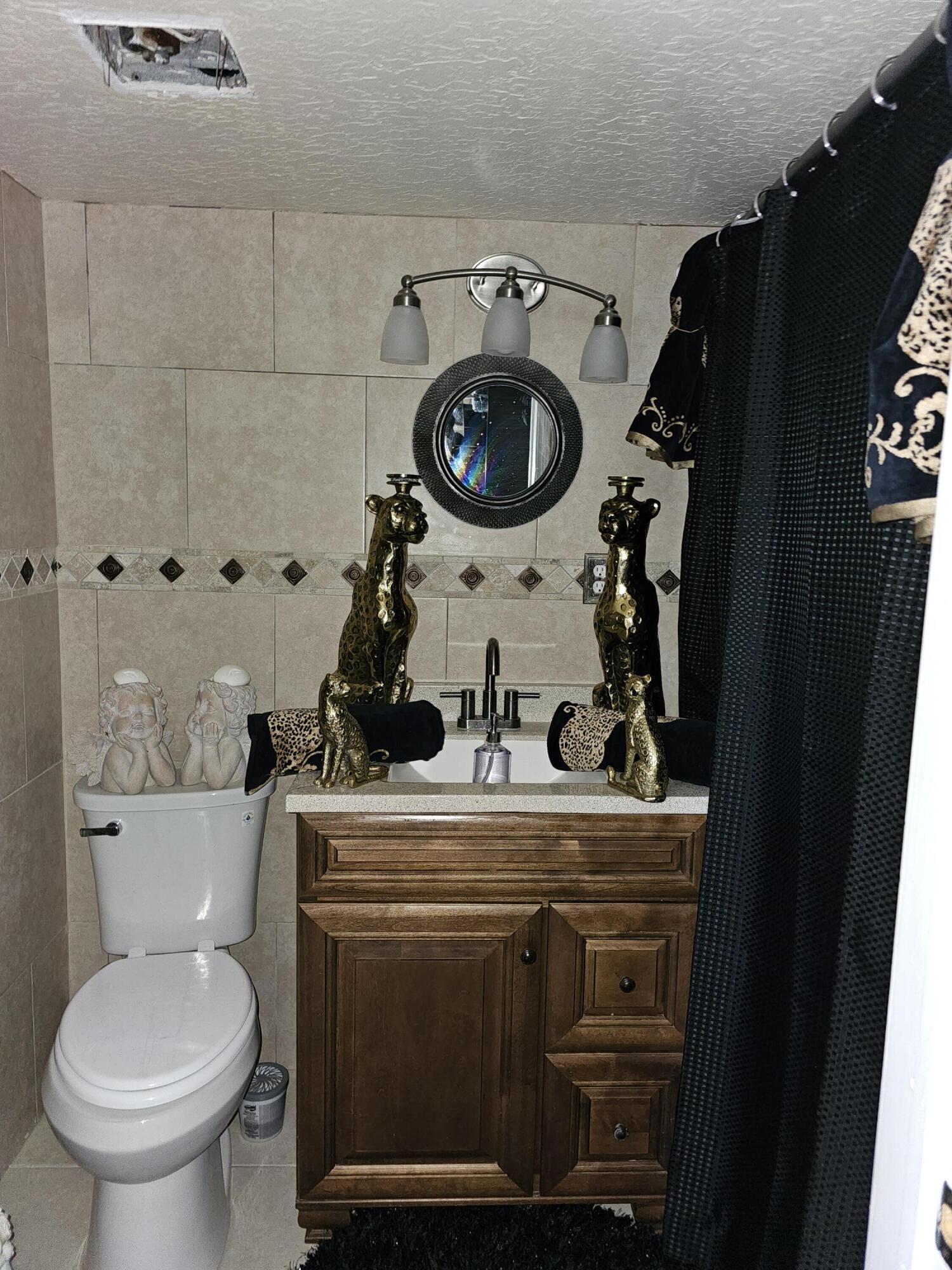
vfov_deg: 73.9
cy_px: 635
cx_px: 476
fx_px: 843
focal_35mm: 23
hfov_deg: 58.9
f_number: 1.7
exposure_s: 1/12
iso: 125
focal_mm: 6.3
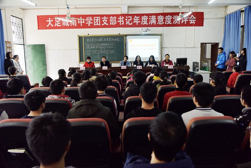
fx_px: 216
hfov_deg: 60.3
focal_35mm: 31
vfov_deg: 42.4
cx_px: 126
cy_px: 84
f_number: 3.5
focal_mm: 31
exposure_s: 1/100
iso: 1600
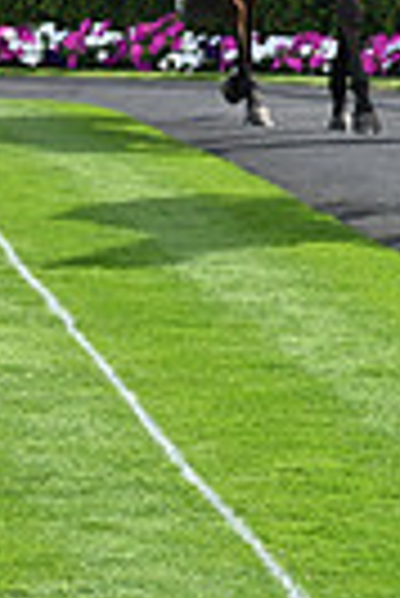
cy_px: -133
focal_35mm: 326
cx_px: 1070
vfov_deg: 6.3
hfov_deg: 4.1
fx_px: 5419
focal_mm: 75
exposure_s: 1/1000
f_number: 5.6
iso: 400
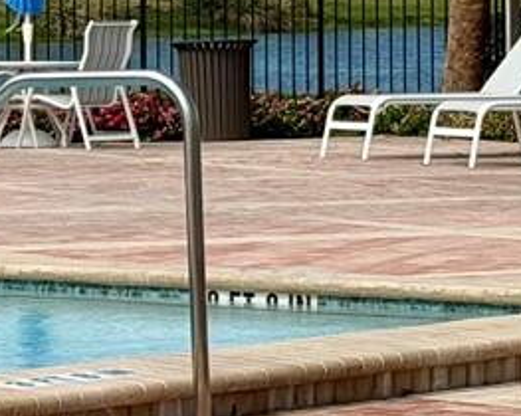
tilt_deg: -2.3
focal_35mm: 285
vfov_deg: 5.4
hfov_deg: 6.7
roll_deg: +1.0
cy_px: 67
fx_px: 4391
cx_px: -216
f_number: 1.78
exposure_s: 1/8772
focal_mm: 6.76
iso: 80
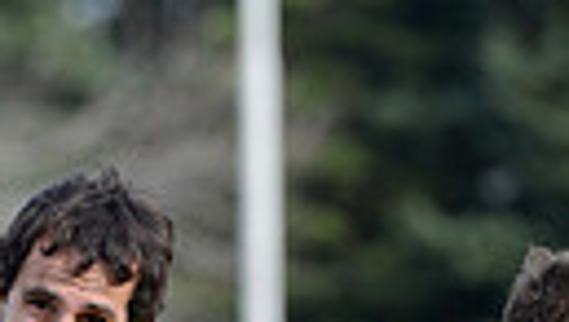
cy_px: 783
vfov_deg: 1.3
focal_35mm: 940
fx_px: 14203
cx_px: 216
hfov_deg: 2.3
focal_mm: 200
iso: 500
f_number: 4
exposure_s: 1/1600
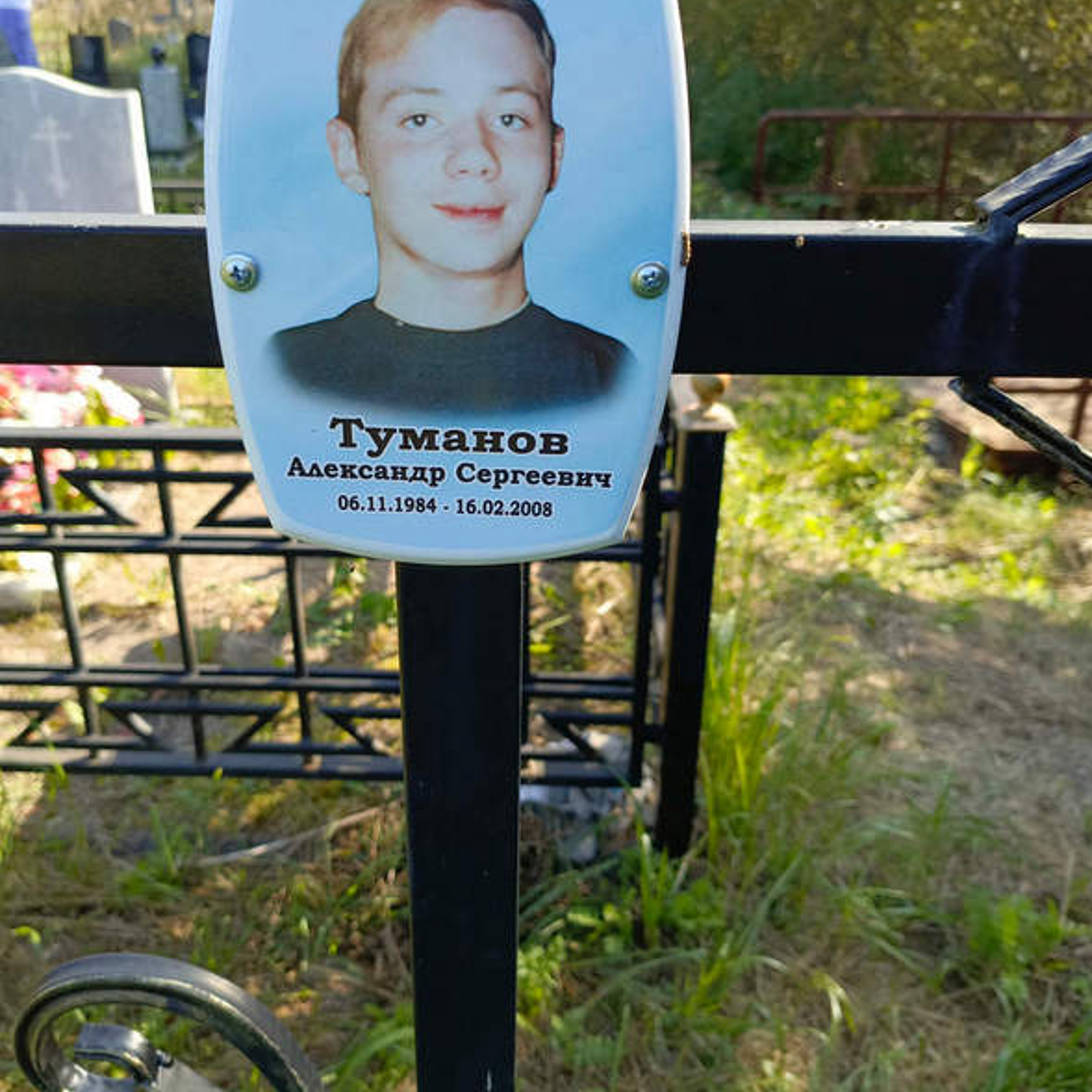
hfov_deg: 53.9
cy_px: 551
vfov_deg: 54.0
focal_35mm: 30
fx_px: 1071
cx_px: 489
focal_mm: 4.76
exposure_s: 1/246
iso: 112
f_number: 1.69
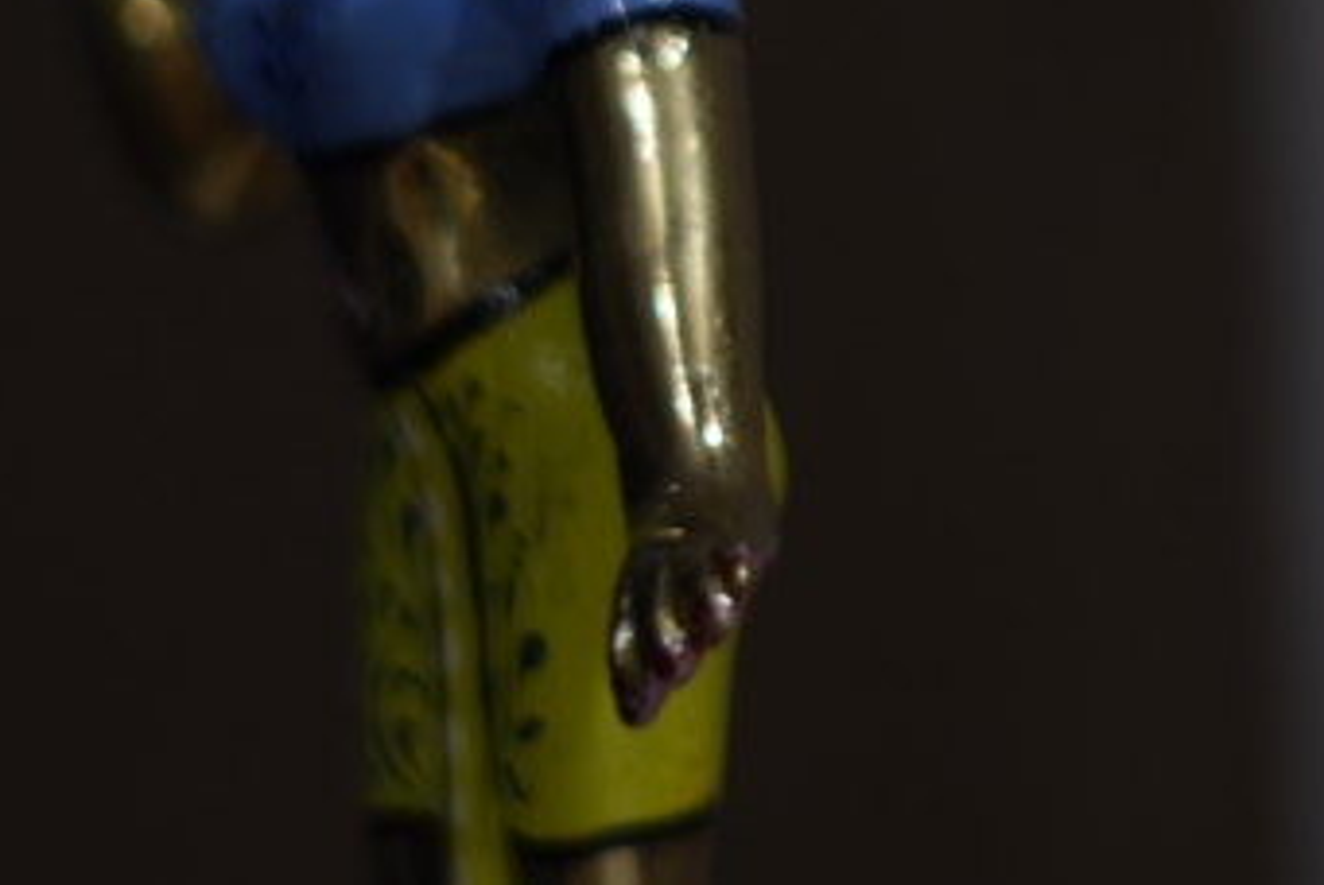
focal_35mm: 237
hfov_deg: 8.6
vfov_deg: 5.8
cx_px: 1720
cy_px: -39
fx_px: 8724
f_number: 1.8
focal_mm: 50
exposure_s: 1/60
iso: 250
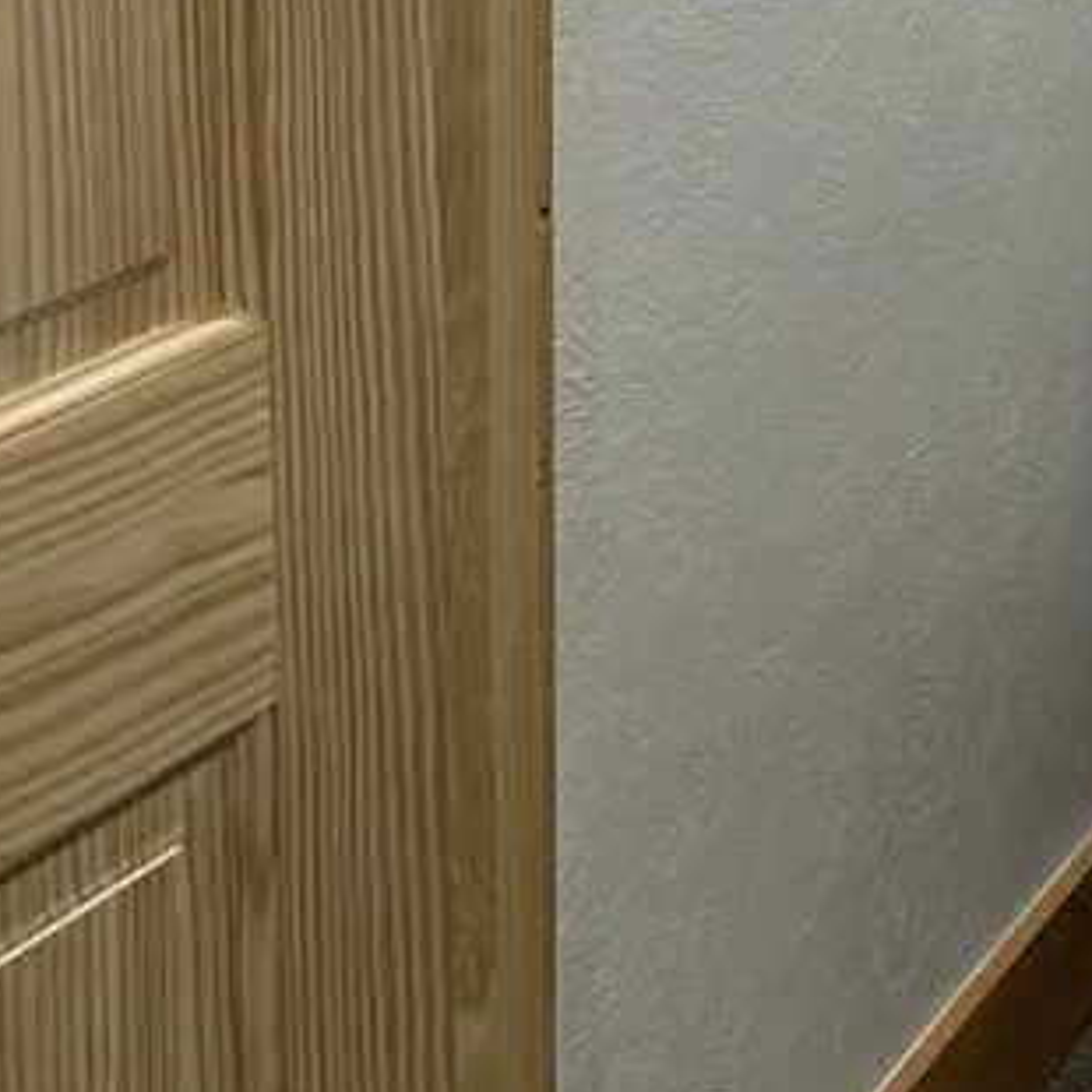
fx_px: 3176
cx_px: 1529
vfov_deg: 17.8
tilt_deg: -8.1
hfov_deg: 17.9
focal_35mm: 89
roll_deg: -2.0
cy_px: -469
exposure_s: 1/60
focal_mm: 5.7
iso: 80
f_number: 1.5
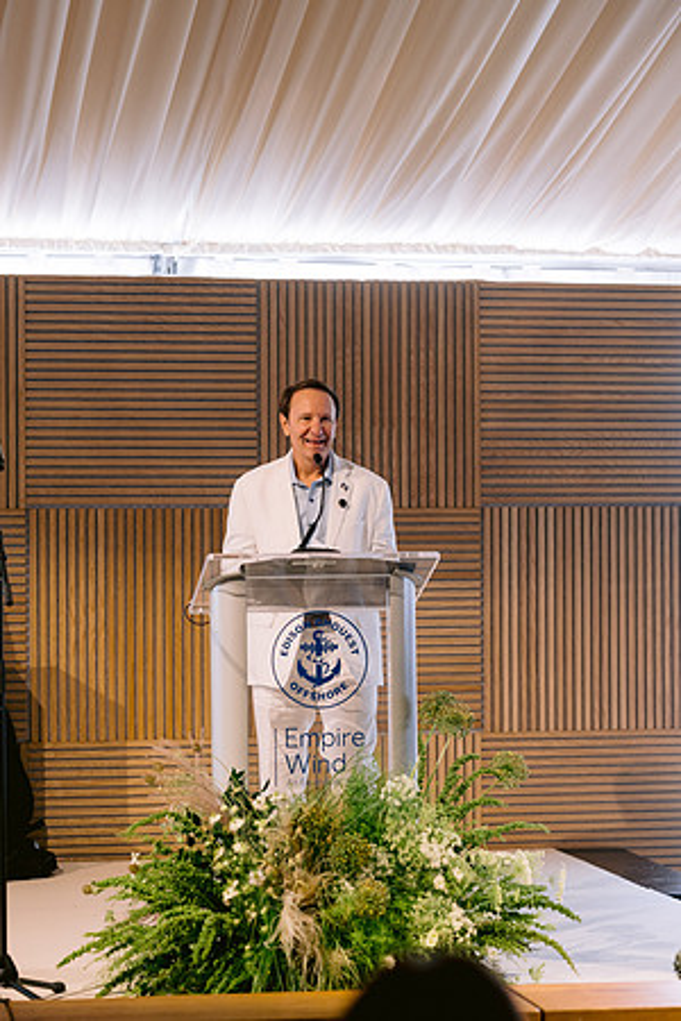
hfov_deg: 16.1
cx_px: 340
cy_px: 510
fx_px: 2412
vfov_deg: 23.9
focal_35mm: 85
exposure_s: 1/160
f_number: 2.8
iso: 800
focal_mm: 85
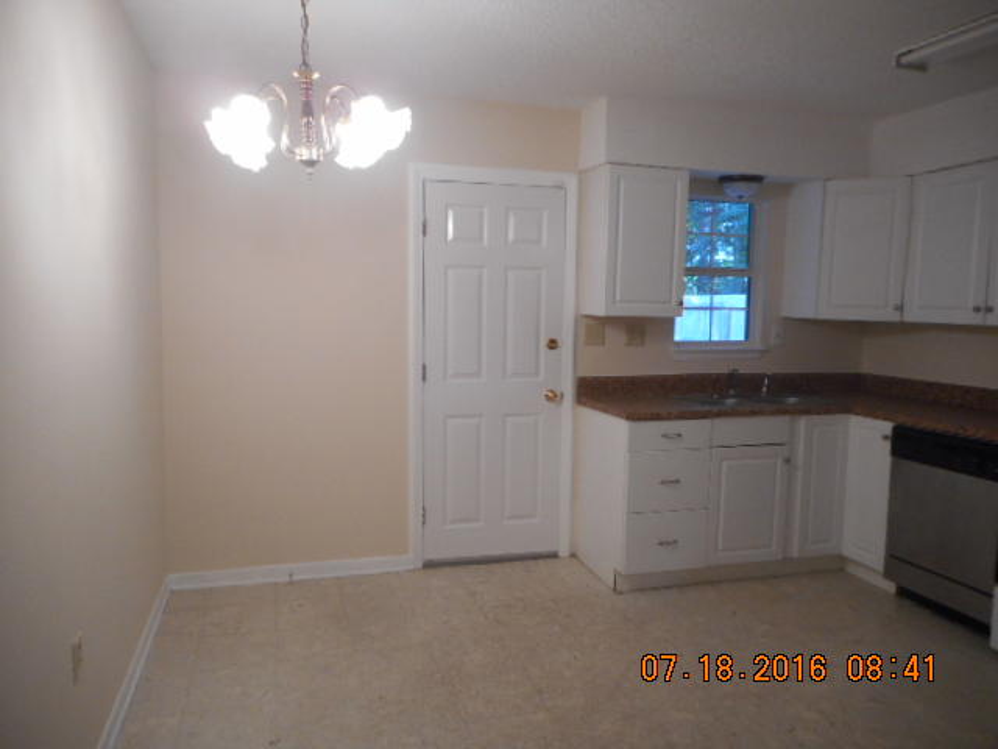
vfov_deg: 54.9
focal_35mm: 25
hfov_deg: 69.4
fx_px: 721
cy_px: 374
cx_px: 499
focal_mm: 4.5
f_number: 3.7
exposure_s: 1/30
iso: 220
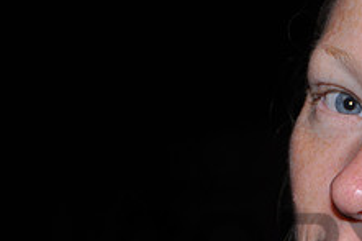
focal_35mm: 216
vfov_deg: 6.3
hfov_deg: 9.4
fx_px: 2173
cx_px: 426
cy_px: 191
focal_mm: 55
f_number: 5.6
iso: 200
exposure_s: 1/60
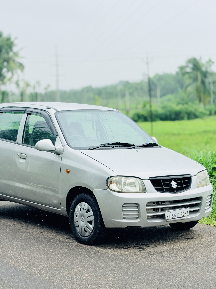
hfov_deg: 20.7
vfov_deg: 27.4
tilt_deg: -2.4
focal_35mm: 71
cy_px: 133
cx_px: 93
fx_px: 591
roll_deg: +0.8
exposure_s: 1/1931
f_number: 1.78
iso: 64
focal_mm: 6.76
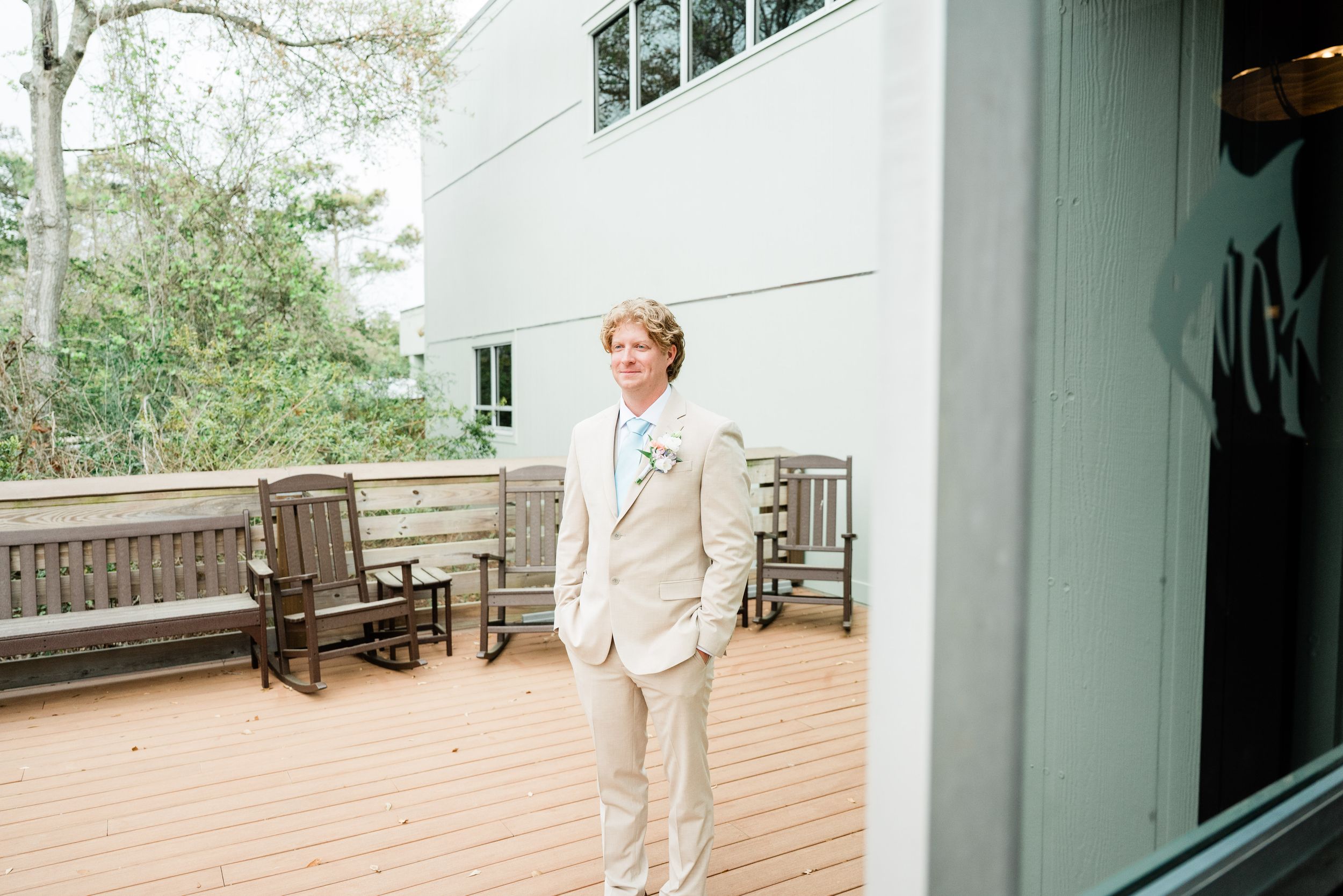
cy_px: 448
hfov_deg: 71.2
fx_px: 938
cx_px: 672
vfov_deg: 51.0
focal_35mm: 25
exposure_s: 1/1000
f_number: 2.8
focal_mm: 24
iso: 800
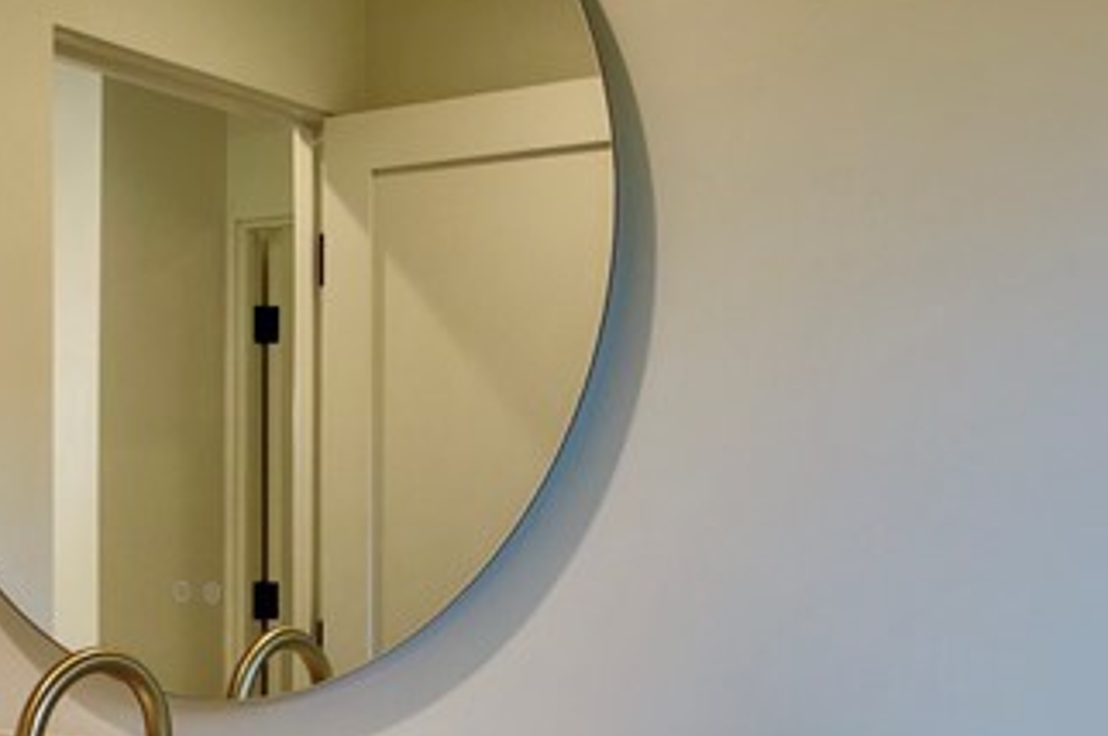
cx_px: 420
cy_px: 471
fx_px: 1630
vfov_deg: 25.4
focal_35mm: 53
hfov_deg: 37.3
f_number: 2.2
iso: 320
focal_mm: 3.05
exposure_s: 1/50
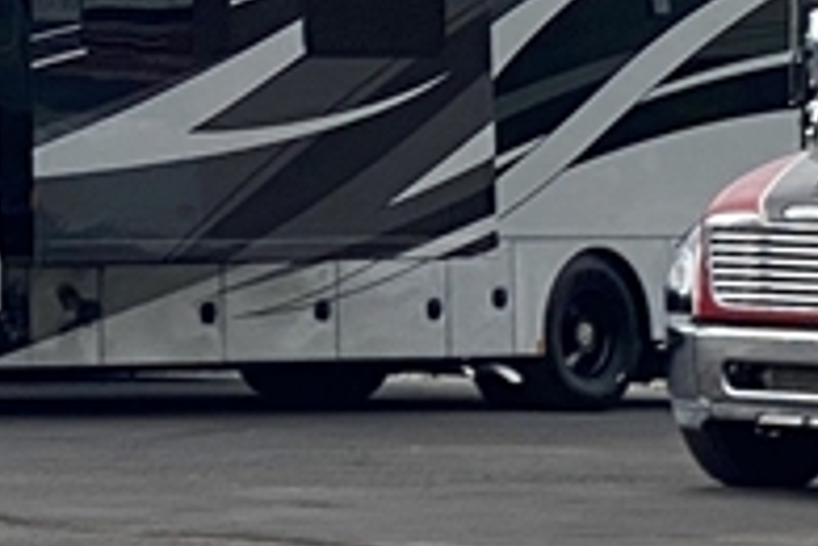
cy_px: -210
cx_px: -1250
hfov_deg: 5.9
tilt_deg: +3.6
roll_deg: -0.6
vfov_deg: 4.1
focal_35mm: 333
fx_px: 7566
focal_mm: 6
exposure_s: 1/1845
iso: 20
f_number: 2
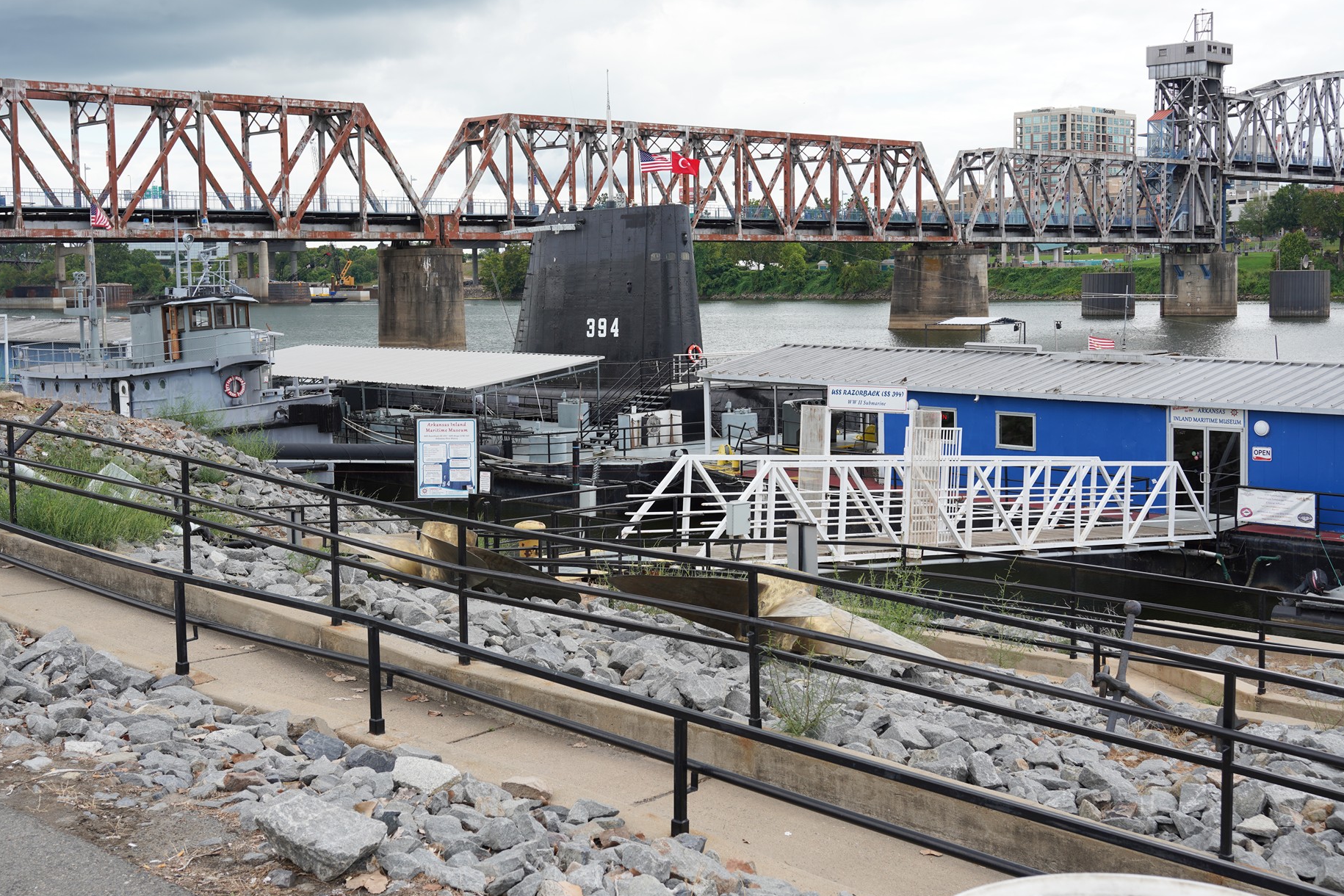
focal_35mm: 47
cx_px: 662
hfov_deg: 41.9
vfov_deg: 28.6
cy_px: 417
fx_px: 1755
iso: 100
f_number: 9
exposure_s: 1/100
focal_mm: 43
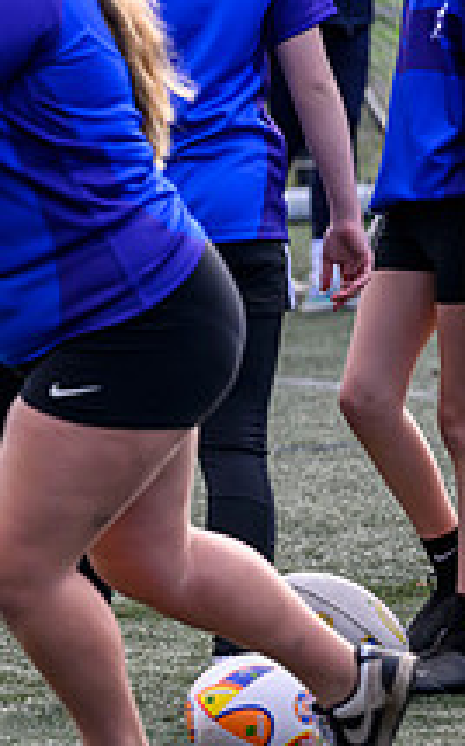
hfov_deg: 2.7
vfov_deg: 4.4
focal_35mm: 481
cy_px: 279
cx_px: -409
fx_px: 9773
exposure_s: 1/1600
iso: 1600
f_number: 4.5
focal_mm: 175
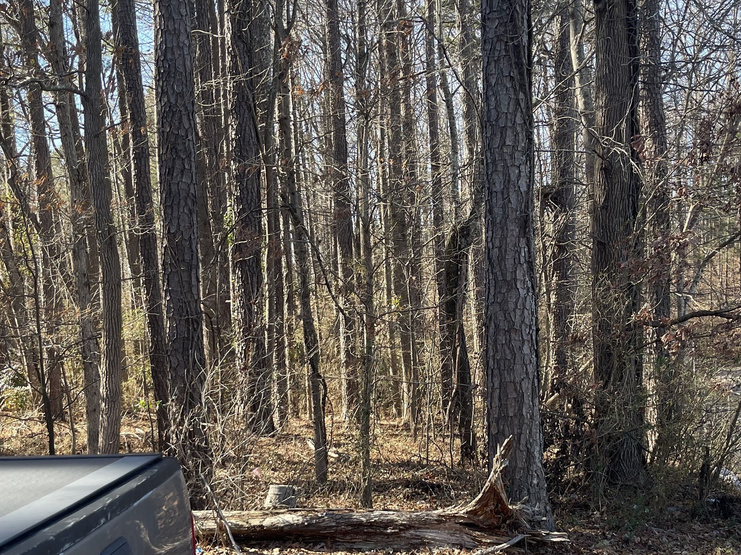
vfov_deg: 31.3
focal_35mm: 46
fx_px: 985
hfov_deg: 41.2
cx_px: 394
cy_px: 373
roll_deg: +2.4
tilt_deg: -2.3
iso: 32
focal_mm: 5.1
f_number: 1.6
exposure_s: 1/430
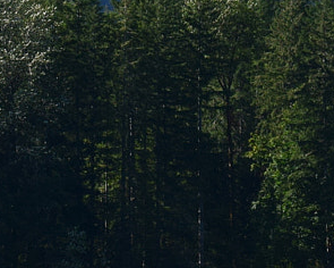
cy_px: 74
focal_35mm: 421
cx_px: 509
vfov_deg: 3.7
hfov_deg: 4.6
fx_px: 4157
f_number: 11
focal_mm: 55
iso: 360
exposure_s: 1/500
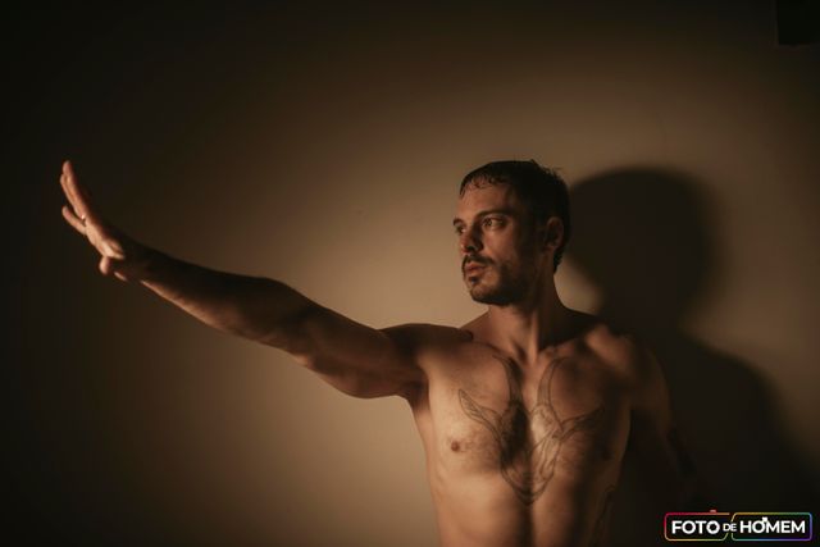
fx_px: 1139
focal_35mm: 50
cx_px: 410
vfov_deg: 27.0
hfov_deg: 39.6
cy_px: 274
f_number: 1.4
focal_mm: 50
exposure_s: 1/60
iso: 400
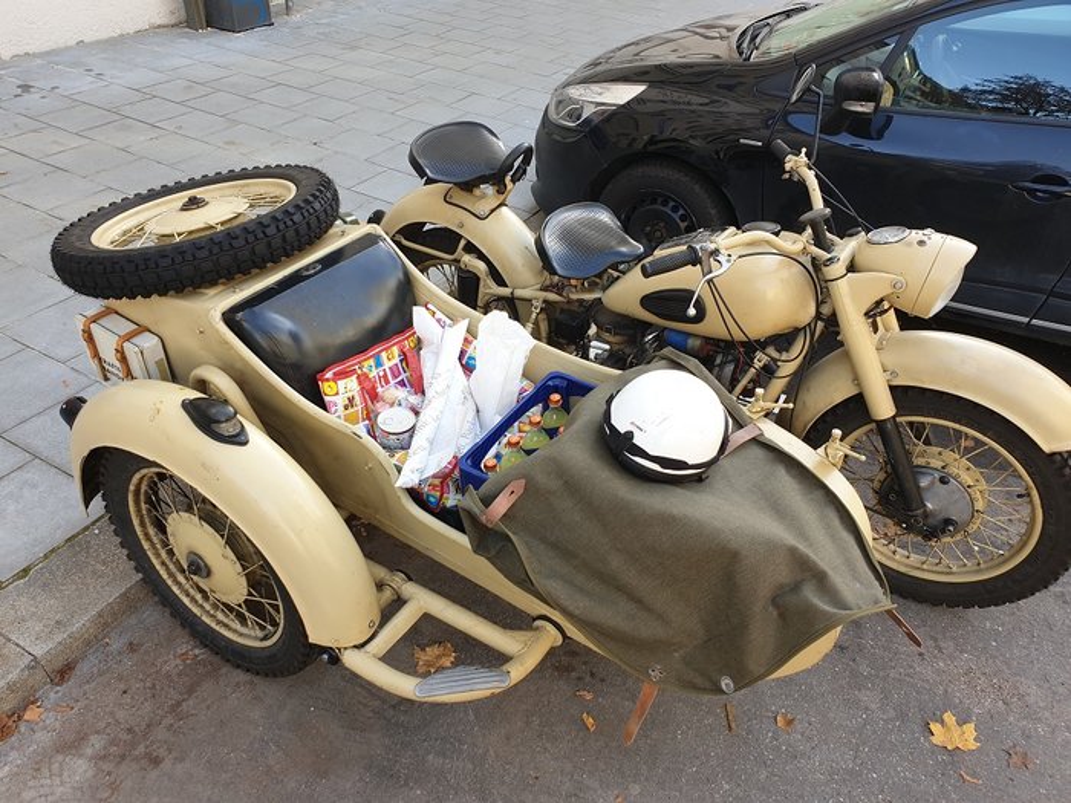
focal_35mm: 26
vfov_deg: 53.1
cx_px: 536
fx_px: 804
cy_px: 402
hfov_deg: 67.3
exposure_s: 1/135
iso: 50
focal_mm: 4.3
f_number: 2.4
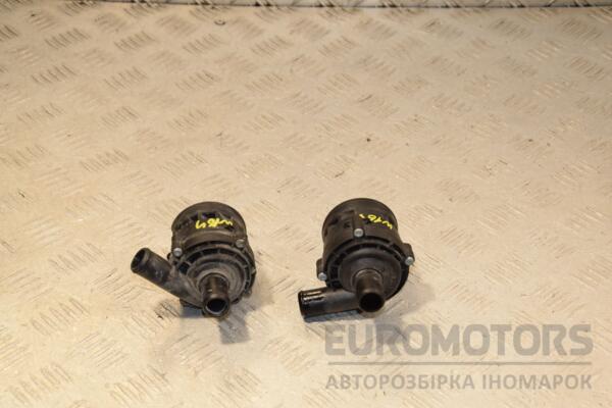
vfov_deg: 18.9
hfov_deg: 28.1
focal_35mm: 72
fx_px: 1224
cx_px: 306
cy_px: 204
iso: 800
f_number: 7.1
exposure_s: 1/200
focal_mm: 48
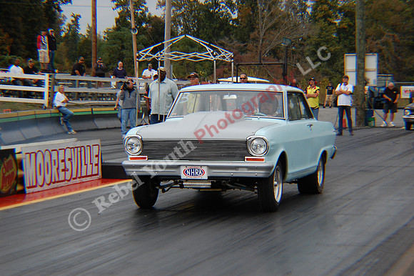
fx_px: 948
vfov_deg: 16.5
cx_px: 207
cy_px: 138
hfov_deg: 24.6
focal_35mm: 82
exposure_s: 1/640
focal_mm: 55
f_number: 5.6
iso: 400
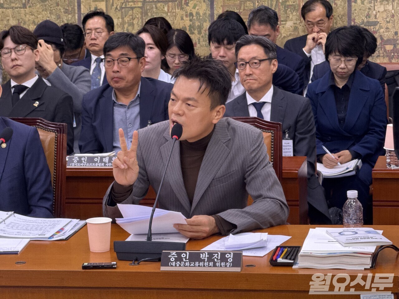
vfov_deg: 12.3
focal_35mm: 120
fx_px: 1383
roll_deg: +1.5
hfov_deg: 16.4
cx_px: 200
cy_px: 150
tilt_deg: -7.7
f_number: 2.8
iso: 500
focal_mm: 15.66
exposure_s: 1/60
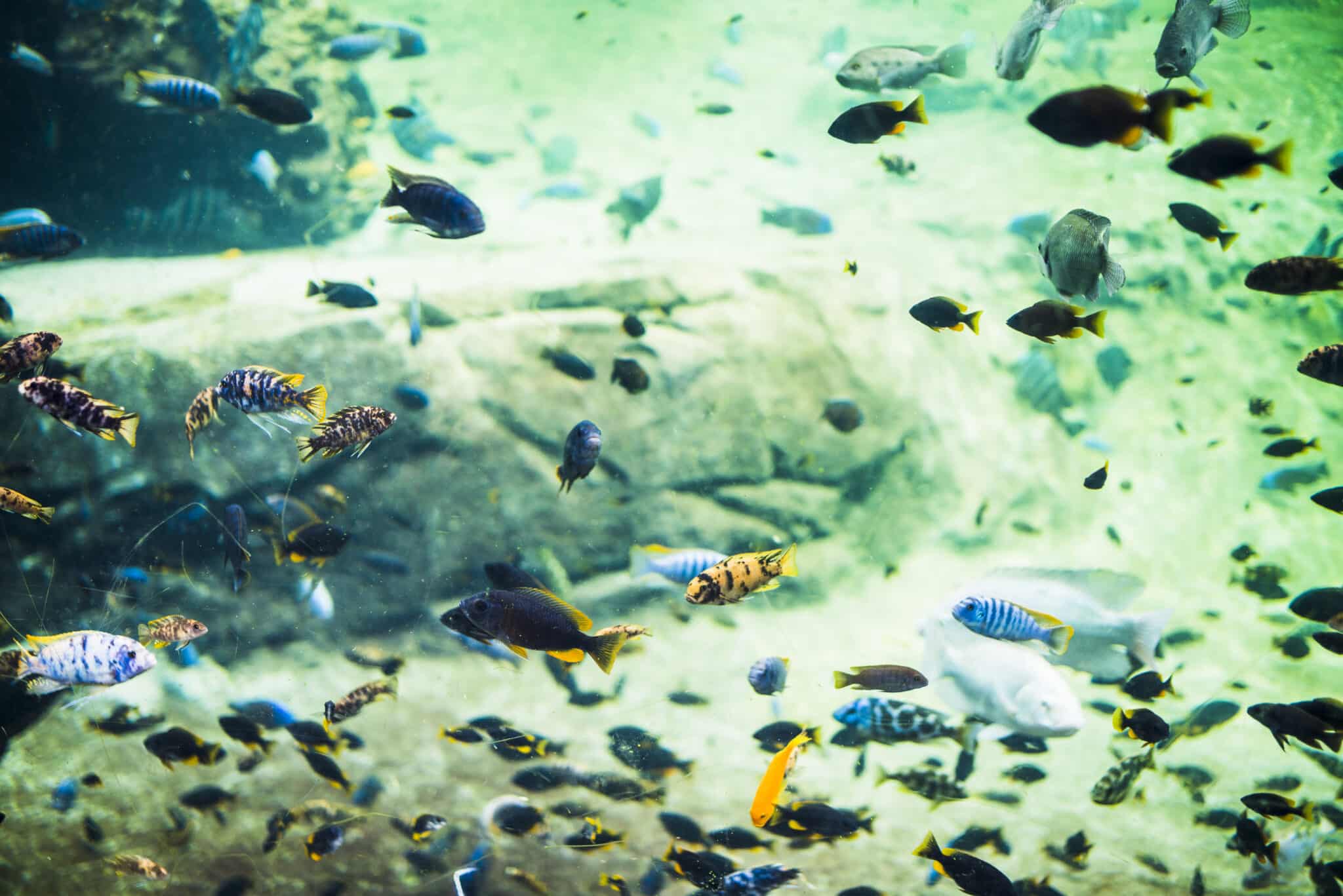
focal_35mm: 35
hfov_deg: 54.4
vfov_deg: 37.9
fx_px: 1306
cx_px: 672
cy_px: 448
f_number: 1.8
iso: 200
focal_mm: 35
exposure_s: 1/500
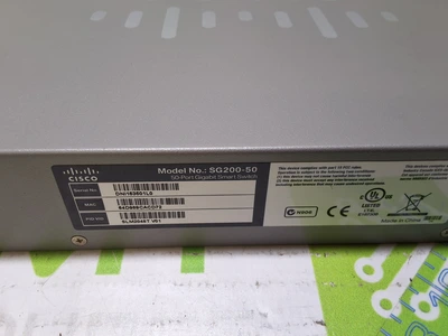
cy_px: 168
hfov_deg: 63.4
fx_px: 362
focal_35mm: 28
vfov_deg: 49.7
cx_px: 224
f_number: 1.9
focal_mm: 2.91
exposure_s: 1/40
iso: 40
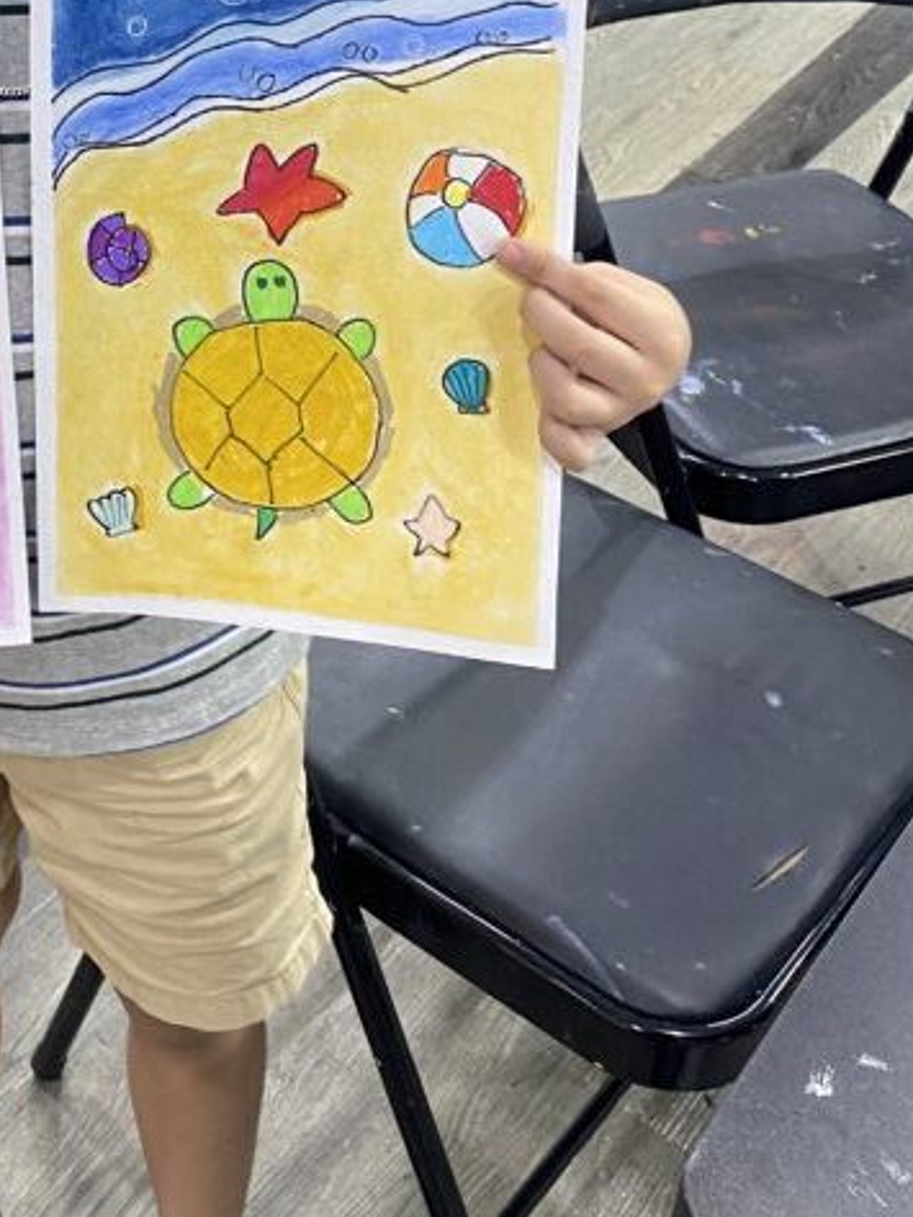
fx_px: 1933
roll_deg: +2.1
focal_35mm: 55
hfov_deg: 25.5
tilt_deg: -29.4
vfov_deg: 33.5
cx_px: 51
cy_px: 178
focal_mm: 4.25
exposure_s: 1/50
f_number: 1.8
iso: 125
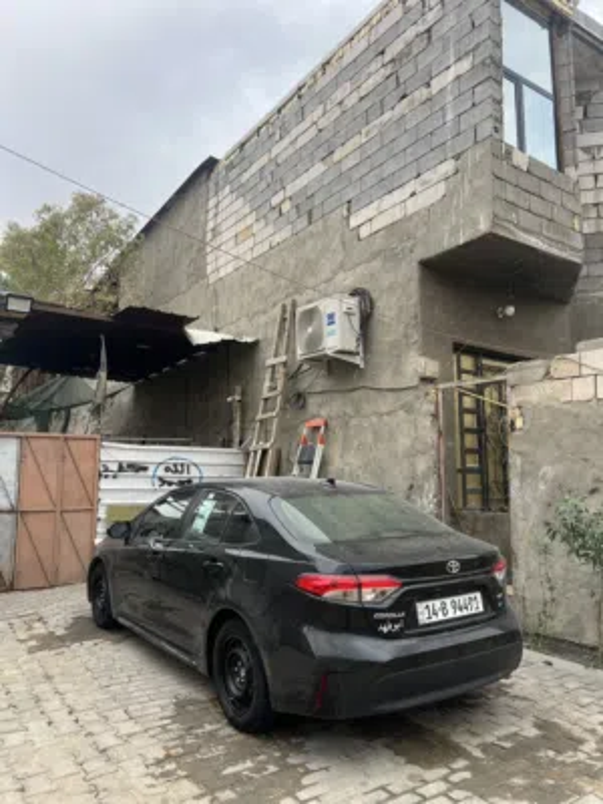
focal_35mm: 26
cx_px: 302
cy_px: 402
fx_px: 604
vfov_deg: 67.3
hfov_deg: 53.1
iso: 50
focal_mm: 5.7
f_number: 1.5
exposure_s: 1/502
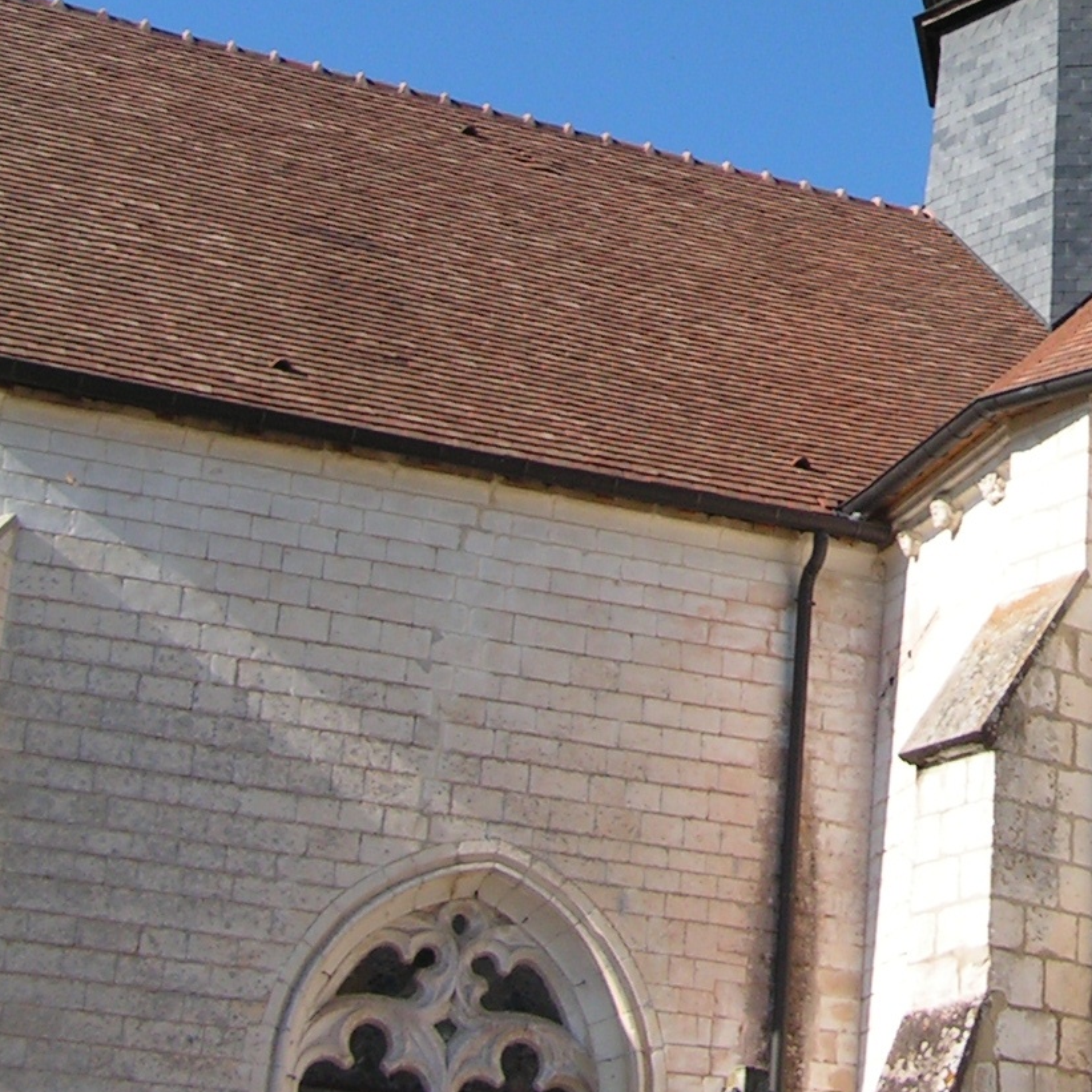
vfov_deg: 18.3
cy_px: 45
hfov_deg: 18.2
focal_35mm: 93
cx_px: 1120
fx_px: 3319
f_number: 4
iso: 50
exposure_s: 1/800
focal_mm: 6.3
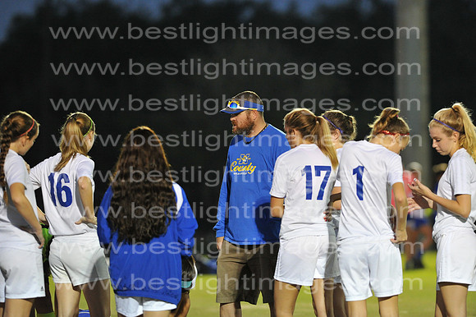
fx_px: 3964
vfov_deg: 4.6
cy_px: 158
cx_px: 238
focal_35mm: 300
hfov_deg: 6.9
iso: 5000
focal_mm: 300
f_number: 4
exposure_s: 1/250
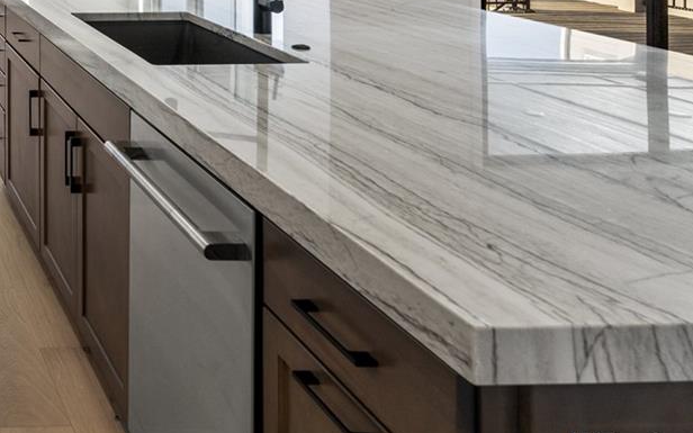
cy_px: -130
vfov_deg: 24.8
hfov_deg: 34.9
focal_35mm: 45
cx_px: -145
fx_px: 850
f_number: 8
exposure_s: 1/25
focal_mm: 17
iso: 400
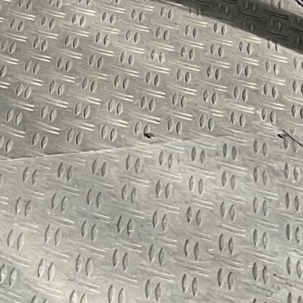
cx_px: -494
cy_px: 91
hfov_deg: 9.2
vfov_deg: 10.6
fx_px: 1634
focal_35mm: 165
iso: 16
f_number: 1.8
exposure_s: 1/465
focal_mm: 3
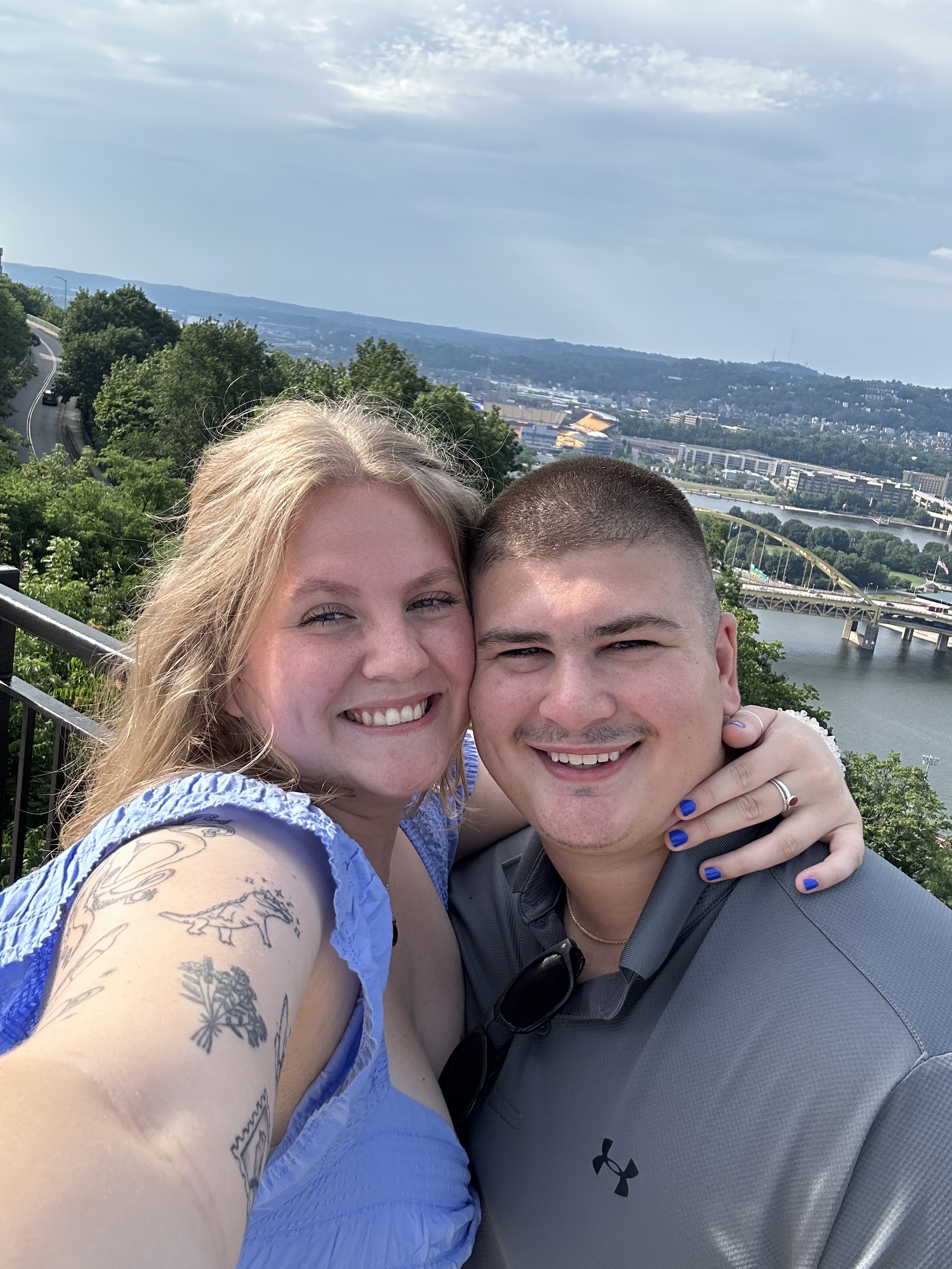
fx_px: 1100
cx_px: 476
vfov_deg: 60.0
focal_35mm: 30
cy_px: 634
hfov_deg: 46.8
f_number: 1.9
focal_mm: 2.69
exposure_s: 1/557
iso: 25
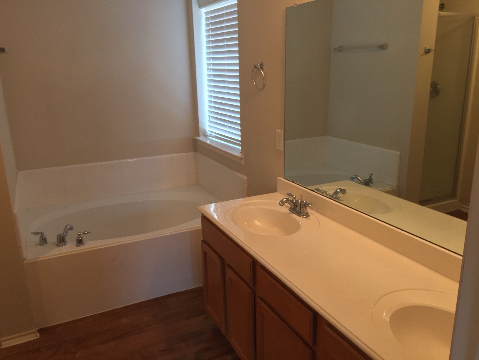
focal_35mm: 29
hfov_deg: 61.7
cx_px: 240
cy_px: 180
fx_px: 401
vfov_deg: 48.2
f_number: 2.2
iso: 80
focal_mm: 4.15
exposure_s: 1/30
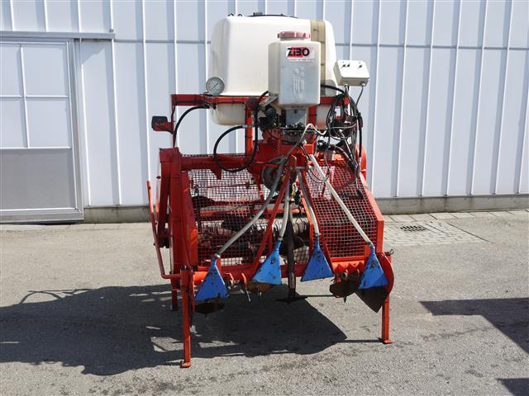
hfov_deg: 49.0
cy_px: 198
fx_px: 581
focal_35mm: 38
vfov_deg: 37.7
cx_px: 264
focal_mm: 19
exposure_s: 1/250
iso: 100
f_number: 7.1
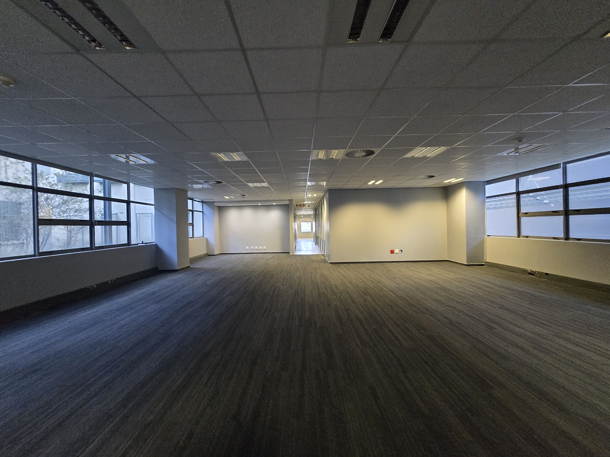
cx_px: 305
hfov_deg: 106.2
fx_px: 229
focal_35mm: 13
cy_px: 228
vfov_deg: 89.9
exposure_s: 1/50
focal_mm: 1.7
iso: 640
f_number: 2.2
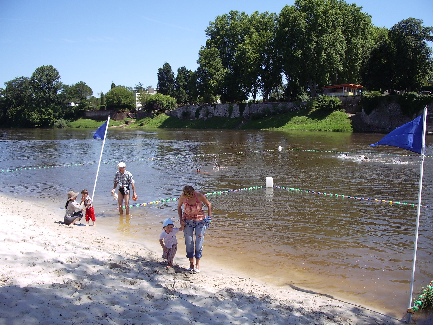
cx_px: 216
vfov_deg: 40.7
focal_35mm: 35
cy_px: 162
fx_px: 438
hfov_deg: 52.6
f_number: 4.3
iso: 80
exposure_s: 1/400
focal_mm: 5.8
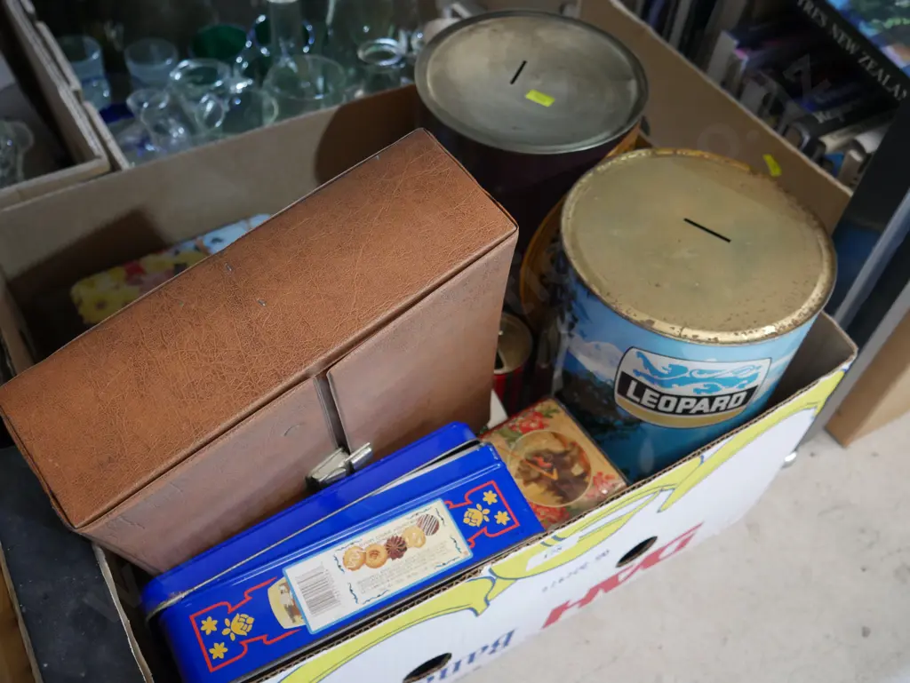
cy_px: 342
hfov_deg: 56.8
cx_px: 455
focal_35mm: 32
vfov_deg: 44.2
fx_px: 842
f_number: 3.6
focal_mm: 16
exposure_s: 1/60
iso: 2000
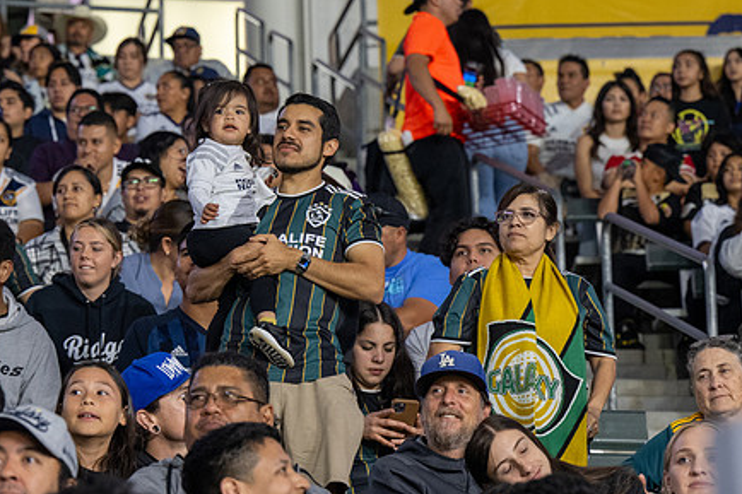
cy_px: 214
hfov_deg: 10.0
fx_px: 4244
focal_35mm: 206
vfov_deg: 6.7
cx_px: 297
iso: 2000
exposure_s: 1/200
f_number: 4
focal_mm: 103
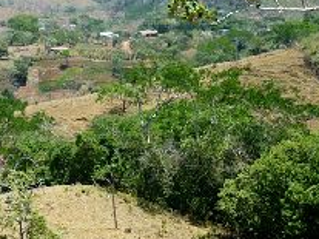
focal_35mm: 60
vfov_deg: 24.3
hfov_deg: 32.1
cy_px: 157
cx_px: 199
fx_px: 553
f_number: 2.8
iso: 80
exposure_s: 1/800
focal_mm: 5.5
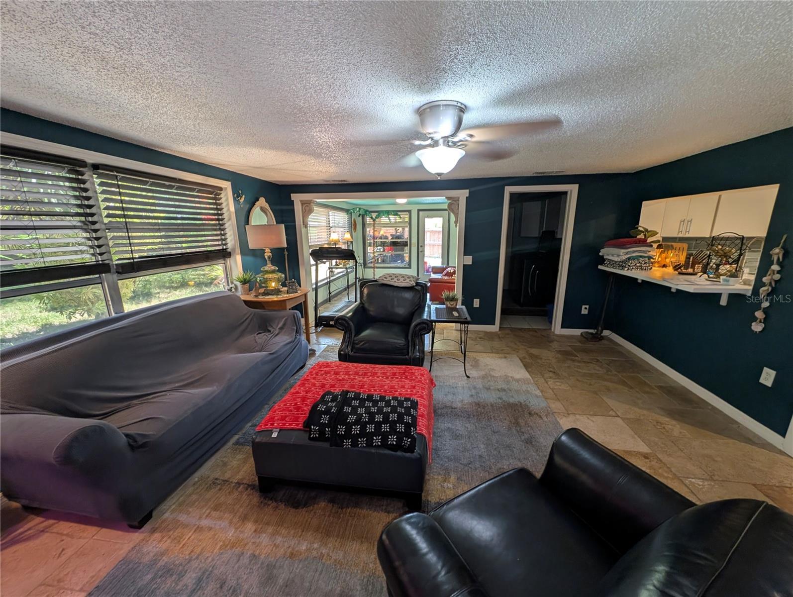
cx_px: 396
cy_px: 298
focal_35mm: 12
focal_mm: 2.23
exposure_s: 1/40
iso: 77
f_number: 1.95
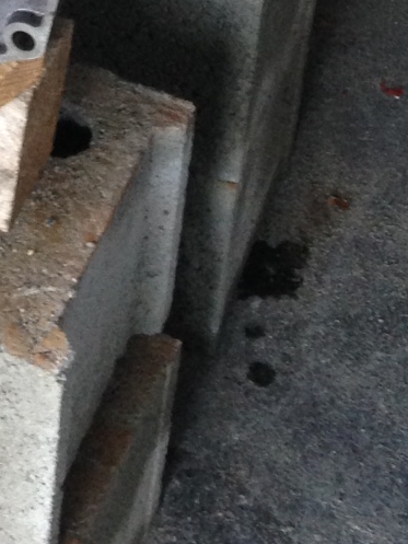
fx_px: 2136
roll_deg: +0.2
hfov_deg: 10.7
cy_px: -346
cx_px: -66
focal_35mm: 136
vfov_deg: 13.4
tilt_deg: -35.7
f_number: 2.4
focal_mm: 4.12
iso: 200
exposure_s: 1/20
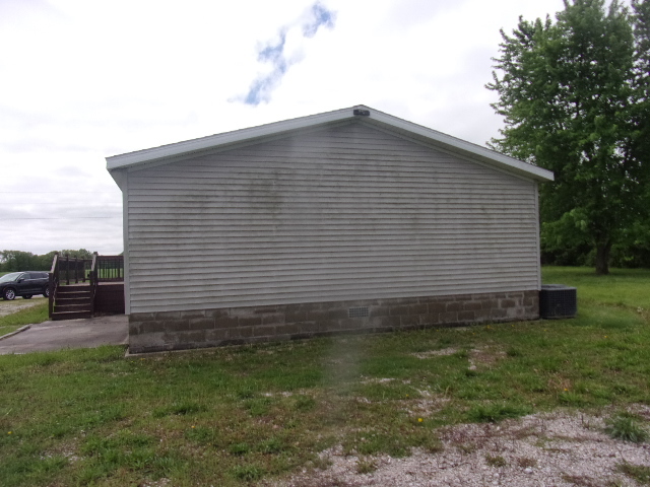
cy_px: 244
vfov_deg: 56.8
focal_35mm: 24
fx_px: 451
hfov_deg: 71.6
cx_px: 325
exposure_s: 1/160
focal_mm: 4.3
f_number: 10.8
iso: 80
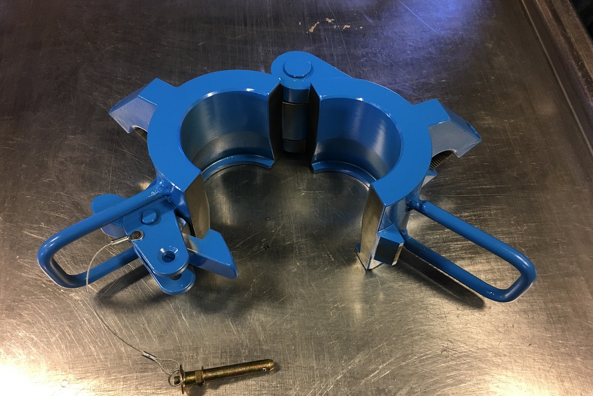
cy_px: 220
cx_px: 299
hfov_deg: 60.3
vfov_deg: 42.3
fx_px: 511
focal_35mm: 31
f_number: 2.2
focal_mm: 4.15
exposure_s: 1/30
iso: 100
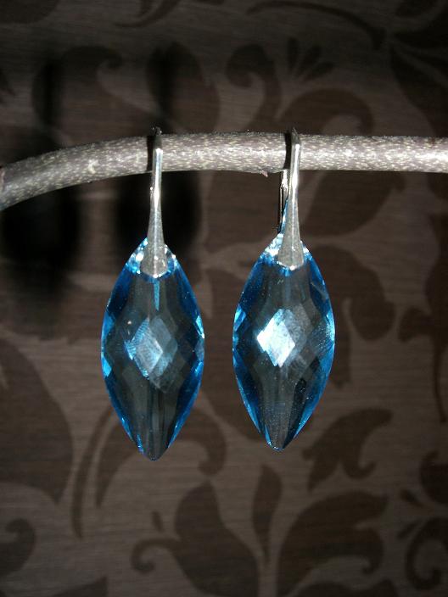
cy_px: 298
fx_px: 656
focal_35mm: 38
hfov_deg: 37.7
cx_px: 224
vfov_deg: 49.0
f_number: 4.3
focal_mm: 6.2
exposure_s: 1/60
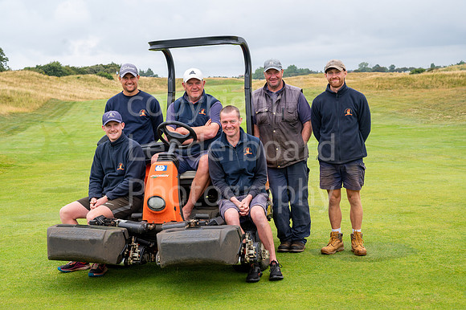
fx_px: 750
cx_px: 233
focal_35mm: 58
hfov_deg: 34.5
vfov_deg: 23.4
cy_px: 155
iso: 320
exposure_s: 1/250
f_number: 6.3
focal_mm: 58
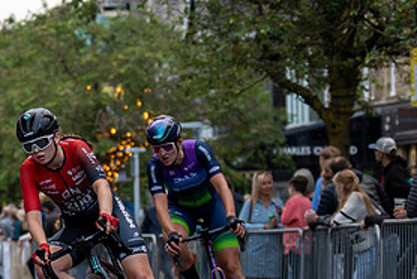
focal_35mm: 232
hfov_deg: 8.8
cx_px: 5
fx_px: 2690
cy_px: 167
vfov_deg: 5.9
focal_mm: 70
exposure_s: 1/800
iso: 640
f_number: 2.8
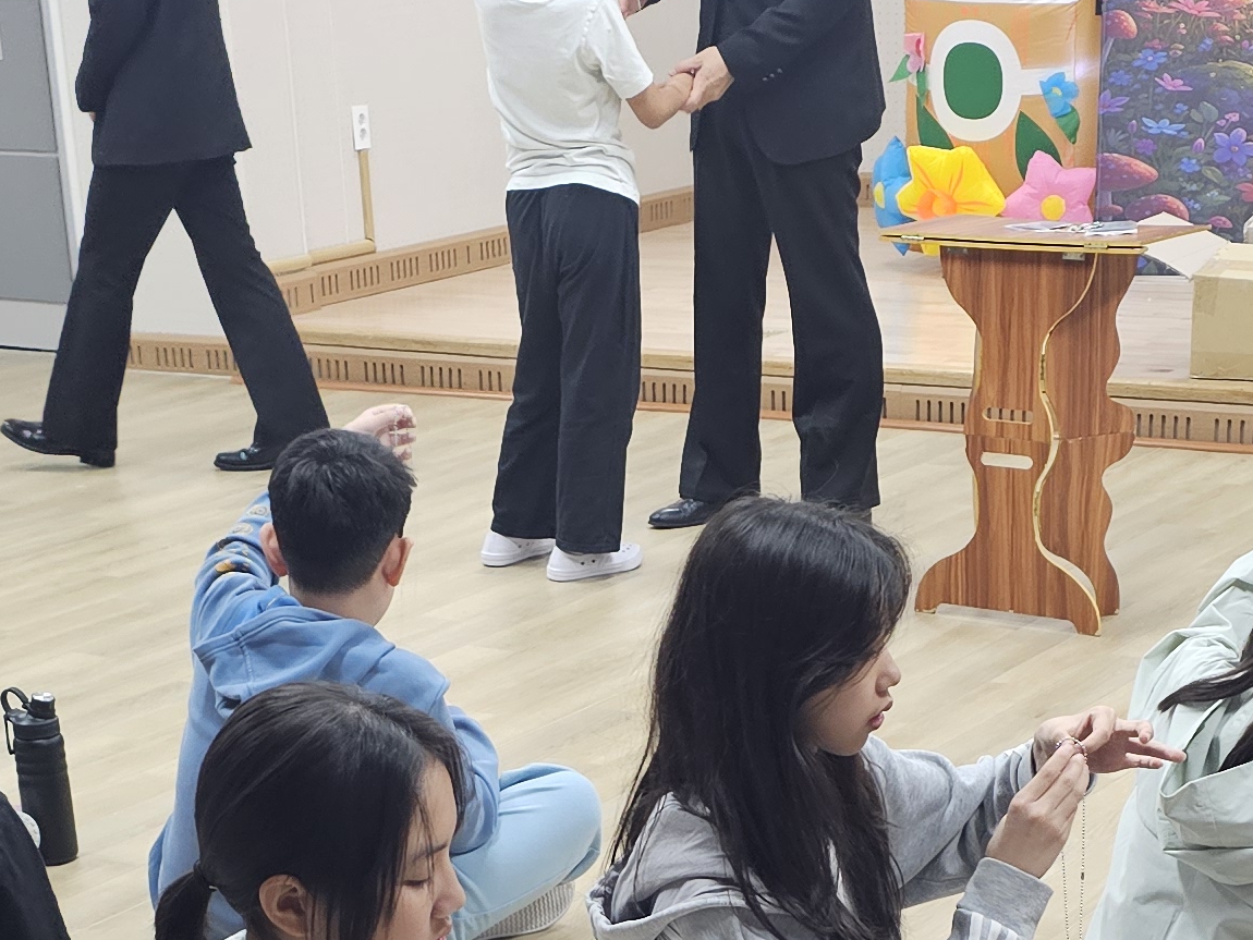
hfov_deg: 24.4
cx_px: 678
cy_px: 1167
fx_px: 2896
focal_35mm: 80
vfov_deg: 17.5
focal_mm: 6.3
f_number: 1.7
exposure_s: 1/120
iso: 320
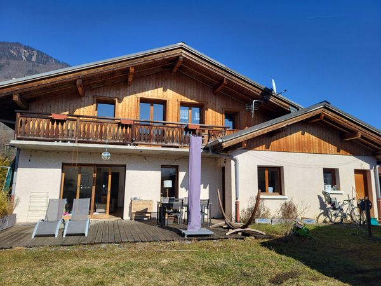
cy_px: 143
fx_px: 286
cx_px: 190
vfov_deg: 53.1
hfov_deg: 67.3
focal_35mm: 26
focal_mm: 5.4
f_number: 1.8
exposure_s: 1/2565
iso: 40
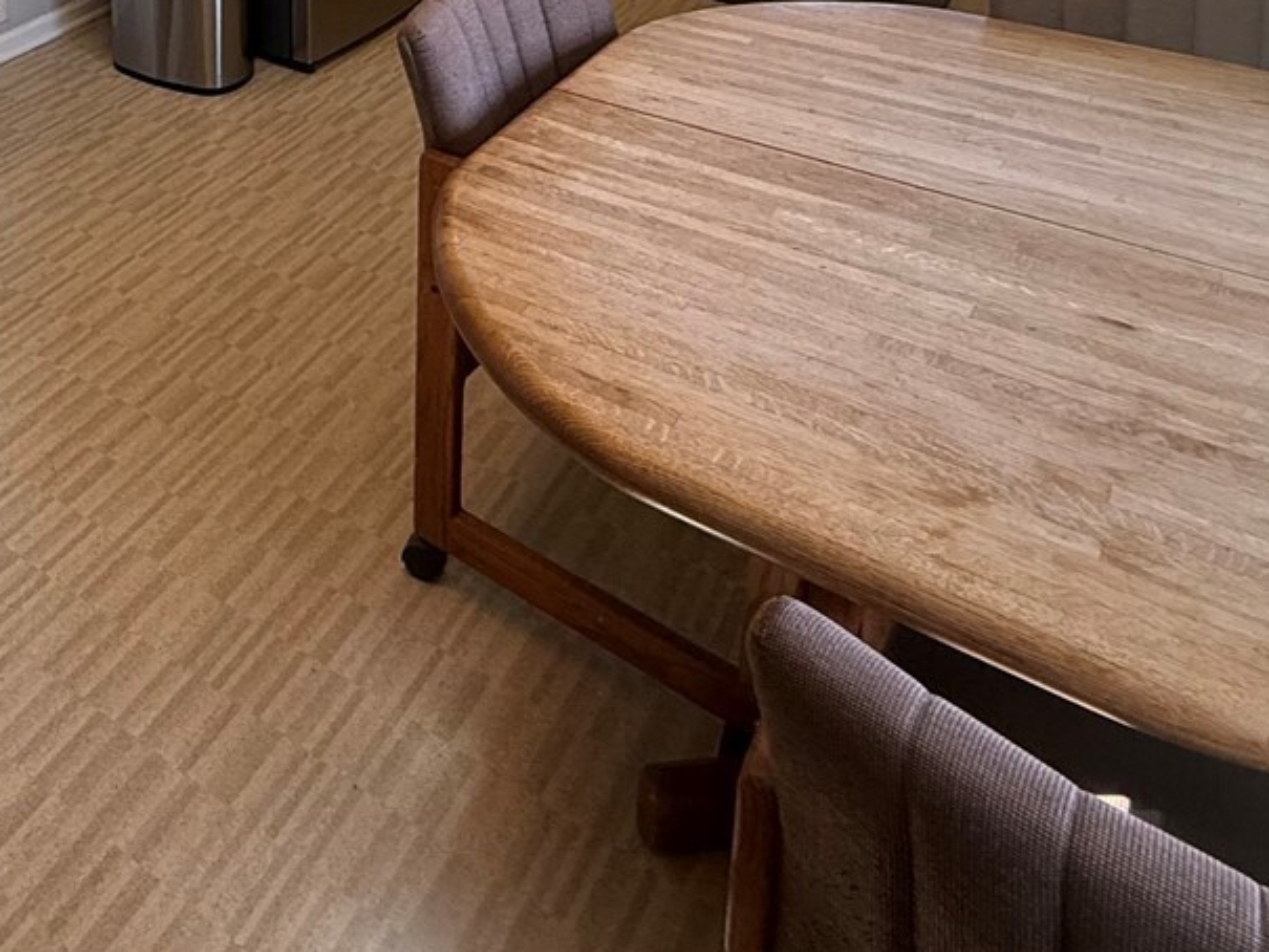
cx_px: 172
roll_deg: +1.5
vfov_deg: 31.1
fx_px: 1357
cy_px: -247
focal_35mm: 37
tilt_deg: -12.0
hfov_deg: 46.2
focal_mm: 2.22
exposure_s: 1/120
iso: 160
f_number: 2.2
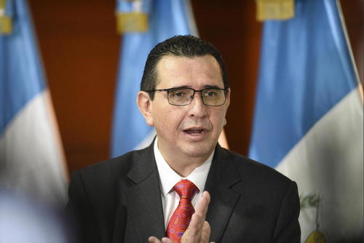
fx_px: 3035
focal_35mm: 300
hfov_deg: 6.9
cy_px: 122
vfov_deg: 4.6
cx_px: 182
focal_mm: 300
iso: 3200
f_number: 3.2
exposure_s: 1/250
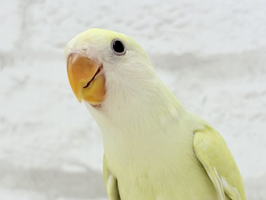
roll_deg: -0.6
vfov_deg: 17.5
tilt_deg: -2.6
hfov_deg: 23.3
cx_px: 144
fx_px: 645
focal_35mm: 84
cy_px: 147
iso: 64
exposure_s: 1/100
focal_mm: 5.96
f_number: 1.6
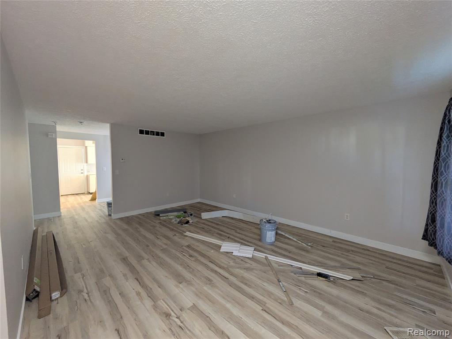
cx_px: 226
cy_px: 170
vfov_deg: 85.7
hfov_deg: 102.0
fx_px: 183
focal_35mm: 14
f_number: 2.2
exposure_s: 1/60
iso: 296
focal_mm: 1.83
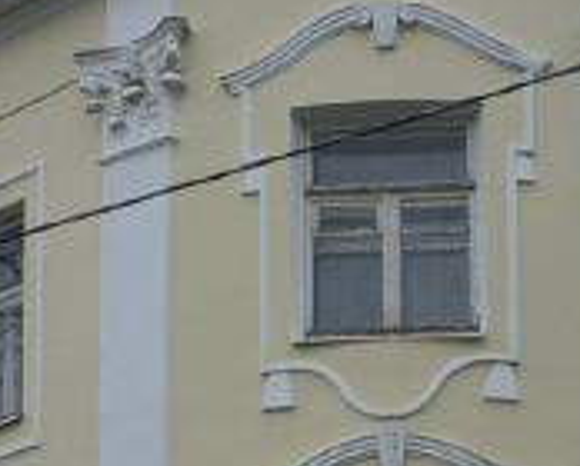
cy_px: 820
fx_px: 3252
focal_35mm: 189
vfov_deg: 8.0
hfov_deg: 10.1
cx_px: 507
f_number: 8
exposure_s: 1/640
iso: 500
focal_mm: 18
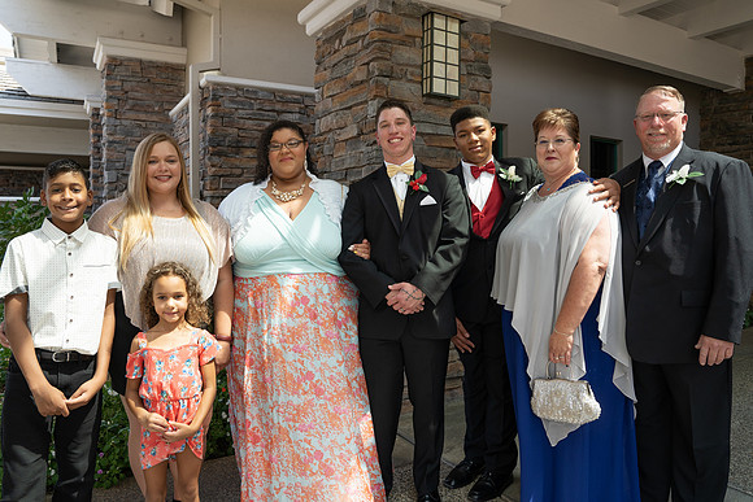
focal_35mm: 25
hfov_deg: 70.8
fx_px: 529
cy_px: 245
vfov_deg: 50.8
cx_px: 387
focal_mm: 24
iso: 320
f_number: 6.3
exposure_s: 1/160
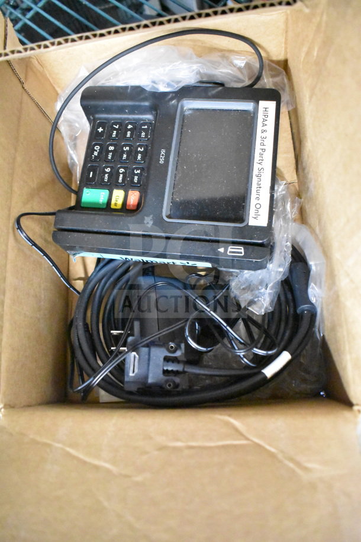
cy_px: 271
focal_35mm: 27
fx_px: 406
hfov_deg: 47.9
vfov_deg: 67.4
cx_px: 180
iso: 20000
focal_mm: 18
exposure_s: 1/30
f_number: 3.5
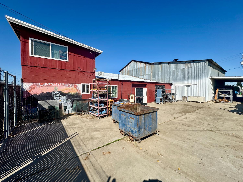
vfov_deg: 85.7
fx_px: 98
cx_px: 122
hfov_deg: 102.1
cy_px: 91
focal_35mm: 14
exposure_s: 1/2985
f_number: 2.2
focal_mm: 2.22
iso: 50
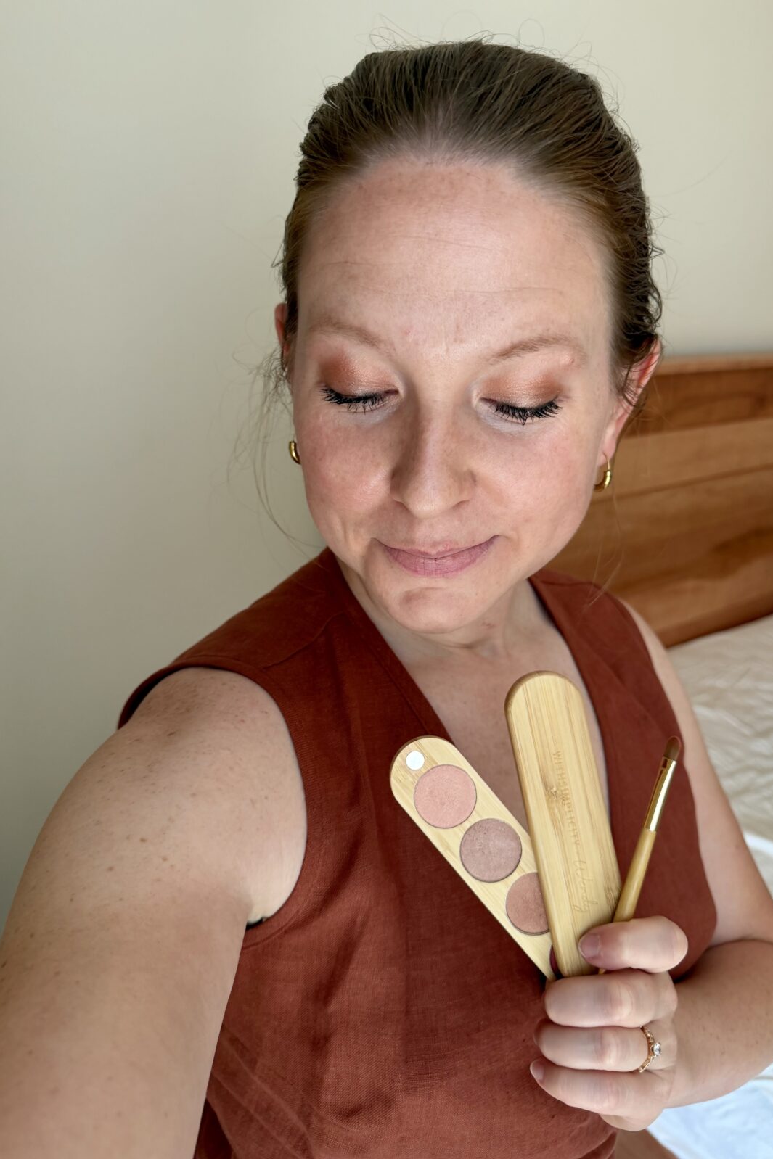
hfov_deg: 51.2
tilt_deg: -22.7
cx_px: 412
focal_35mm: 25
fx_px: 805
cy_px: 580
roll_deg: -4.3
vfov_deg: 71.5
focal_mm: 6.76
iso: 160
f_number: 1.78
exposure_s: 1/120
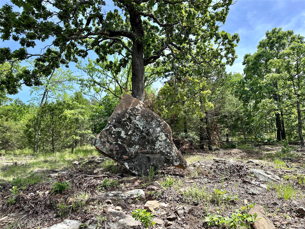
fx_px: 211
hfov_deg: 71.6
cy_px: 114
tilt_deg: +10.8
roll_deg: +4.0
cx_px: 152
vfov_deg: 56.8
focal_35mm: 24
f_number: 1.78
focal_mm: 6.86
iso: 80
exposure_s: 1/1339
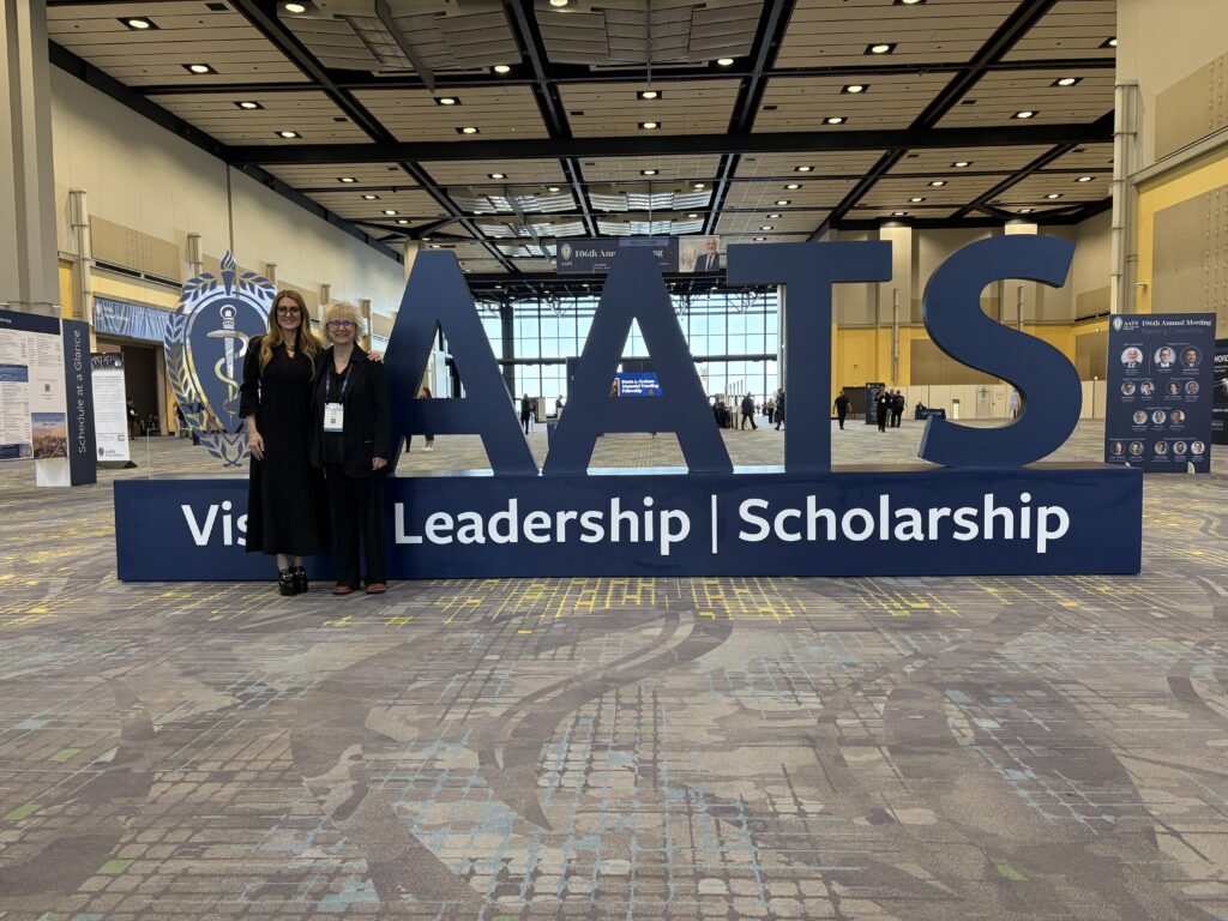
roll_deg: +1.1
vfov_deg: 53.1
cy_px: 460
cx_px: 614
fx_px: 922
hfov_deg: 67.3
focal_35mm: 26
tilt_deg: -3.3
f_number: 1.6
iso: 125
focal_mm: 5.96
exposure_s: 1/109
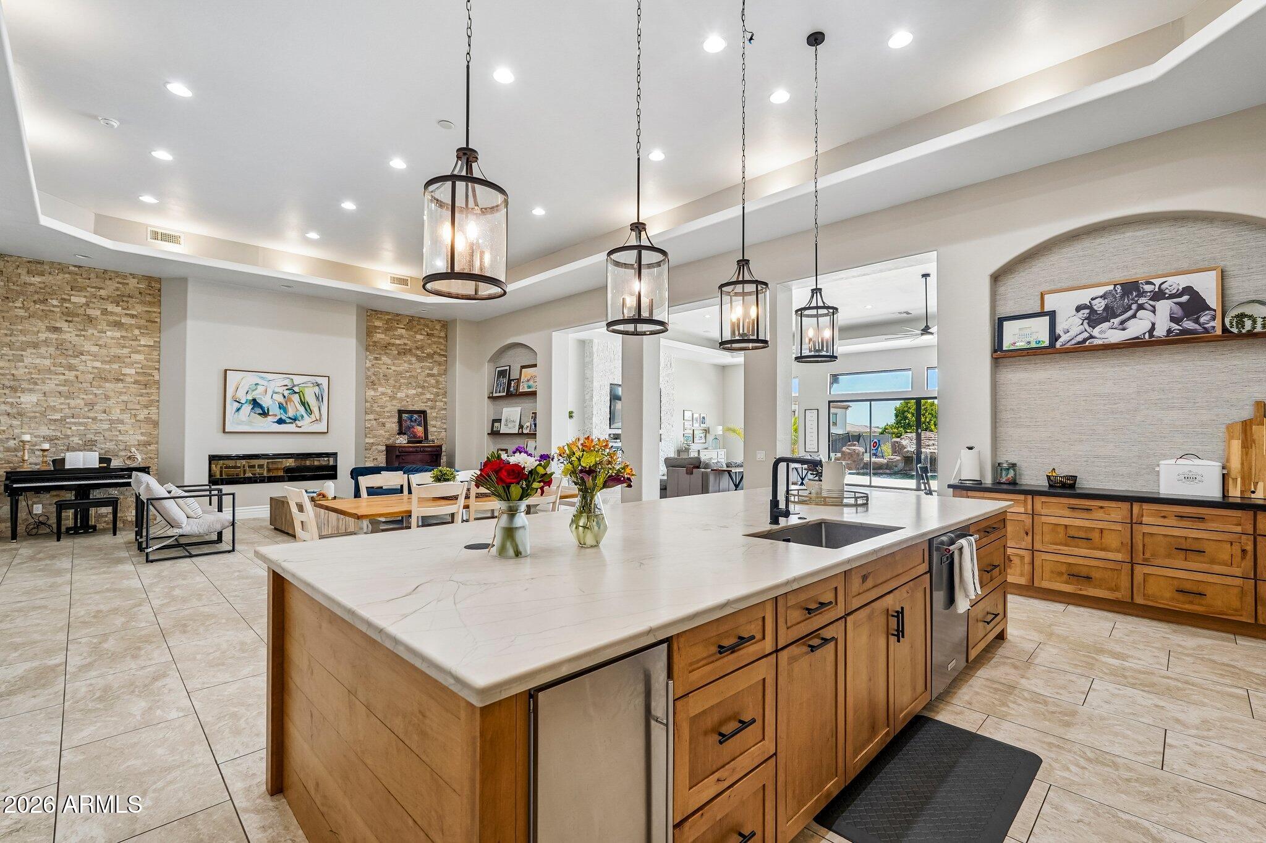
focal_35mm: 16
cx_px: 633
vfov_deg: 72.0
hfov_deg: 95.0
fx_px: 580
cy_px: 422
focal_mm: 16.5
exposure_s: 1/30
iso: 400
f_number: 8
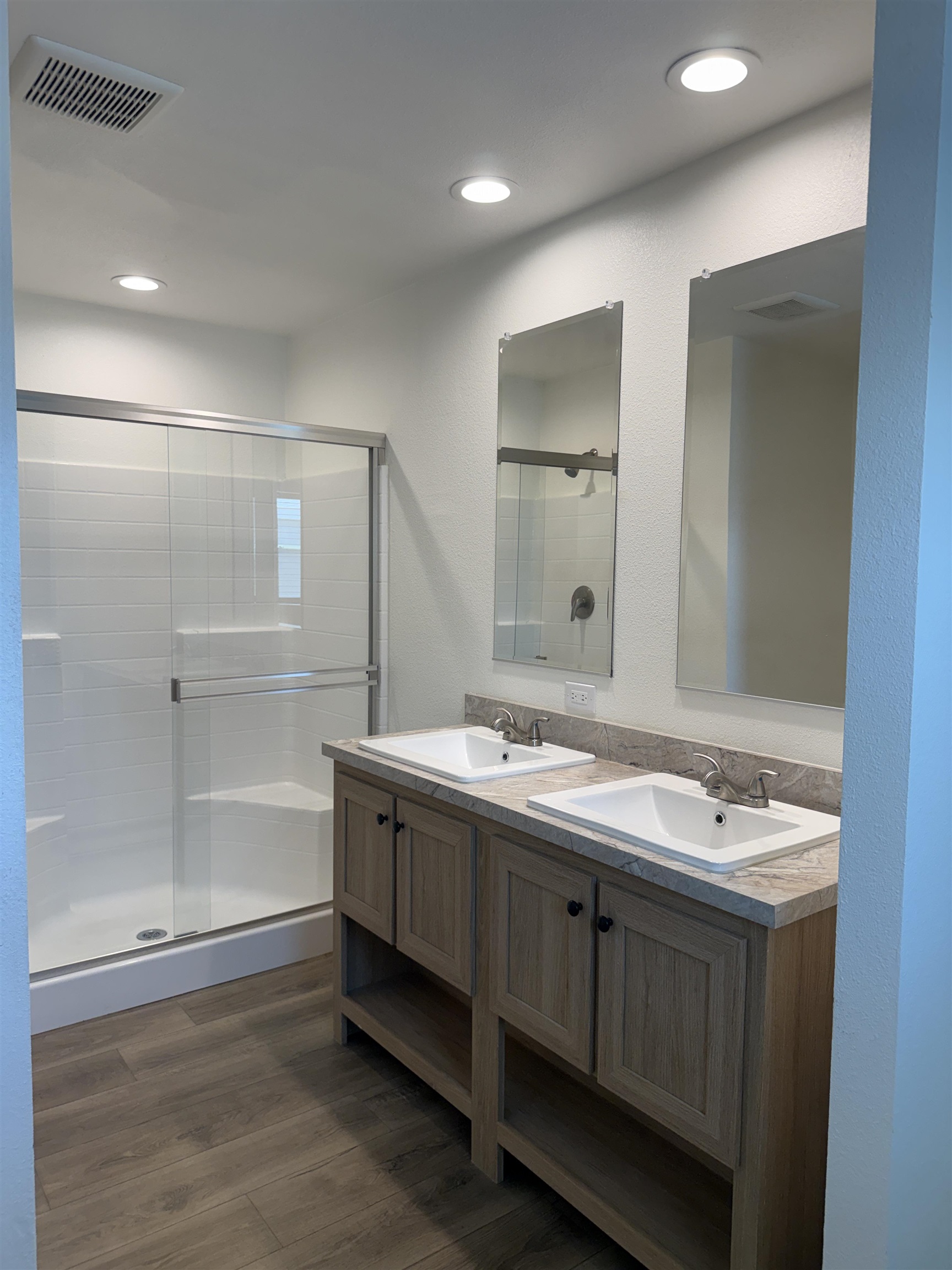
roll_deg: -1.6
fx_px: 880
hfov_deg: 56.8
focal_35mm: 24
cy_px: 635
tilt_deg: -4.4
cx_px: 476
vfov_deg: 71.6
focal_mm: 6.76
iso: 80
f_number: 1.78
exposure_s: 1/132
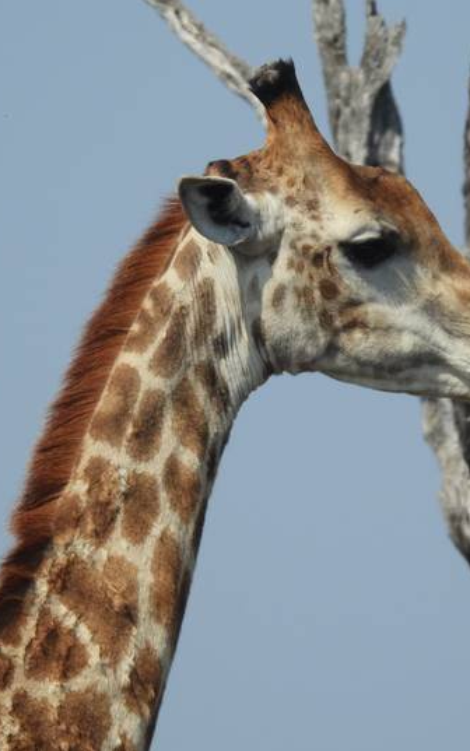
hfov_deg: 1.7
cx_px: 350
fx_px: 15993
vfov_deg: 2.7
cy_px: 376
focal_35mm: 781
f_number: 5
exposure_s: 1/800
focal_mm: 98.1
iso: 100
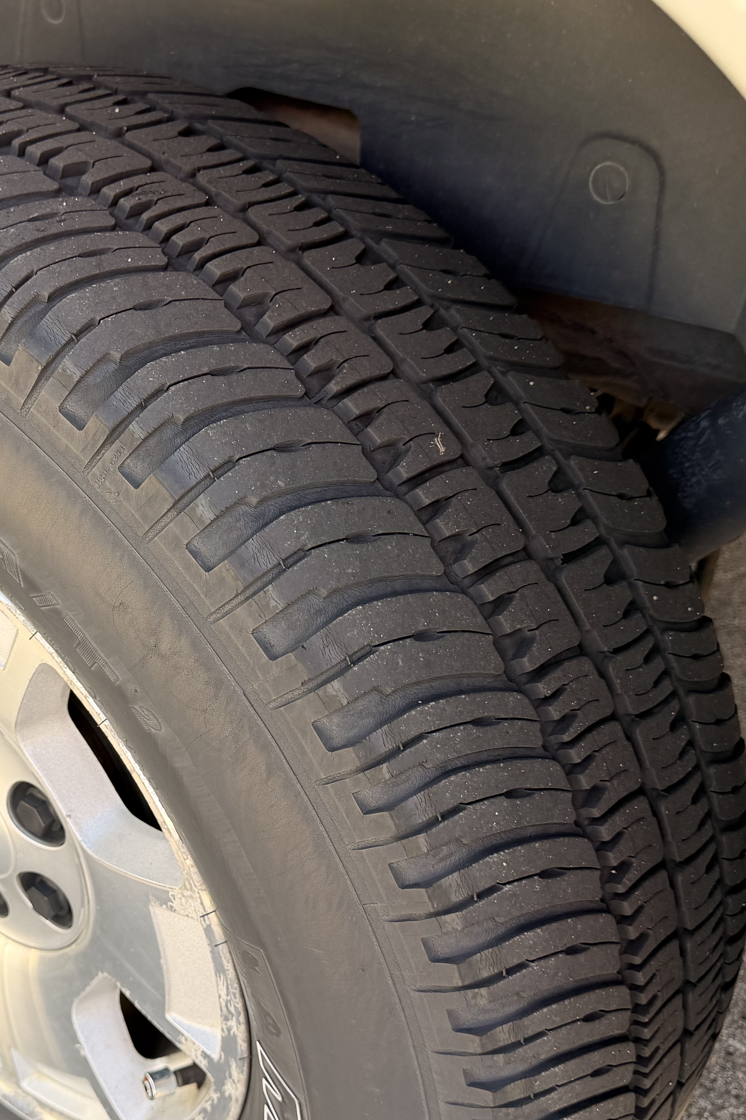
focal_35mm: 42
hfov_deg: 30.9
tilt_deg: -41.7
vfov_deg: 46.3
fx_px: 1306
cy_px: 621
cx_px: 118
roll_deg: +3.7
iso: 80
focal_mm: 6.76
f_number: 1.78
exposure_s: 1/200
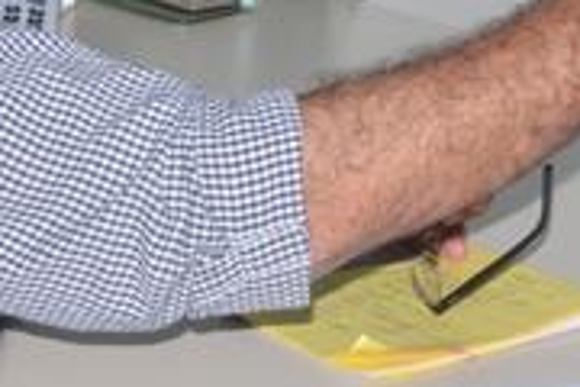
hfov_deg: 13.3
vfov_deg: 8.9
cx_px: 773
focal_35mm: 149
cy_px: -248
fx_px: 2400
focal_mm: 28
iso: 400
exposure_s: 1/100
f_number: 10
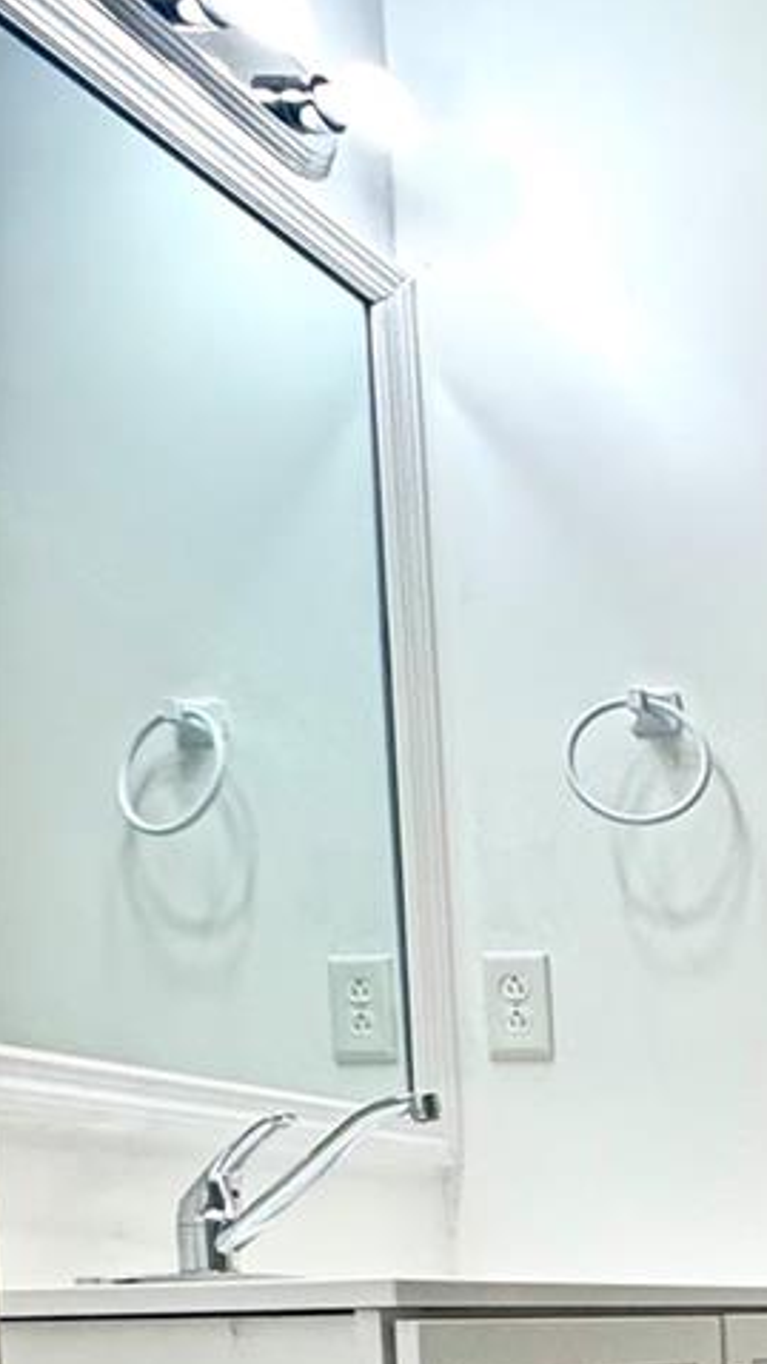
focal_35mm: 49
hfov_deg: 16.7
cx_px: 1628
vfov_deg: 37.1
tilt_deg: -2.6
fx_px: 1771
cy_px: 1404
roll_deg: +1.4
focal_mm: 2.22
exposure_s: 1/120
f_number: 2.2
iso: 250
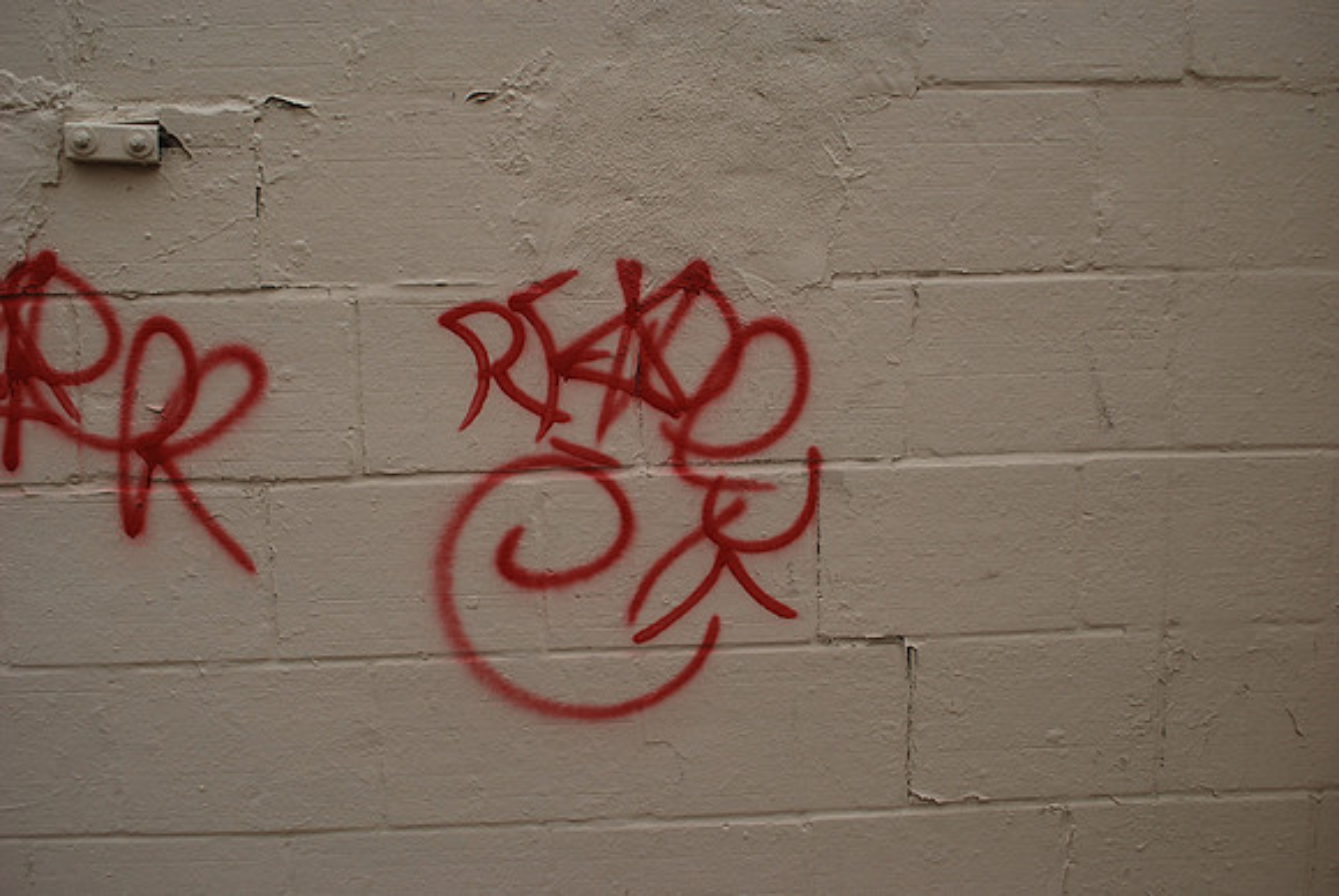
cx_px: 670
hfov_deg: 53.1
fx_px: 1340
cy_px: 448
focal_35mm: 36
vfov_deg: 37.0
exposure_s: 1/125
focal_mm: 24
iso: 140
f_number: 5.6
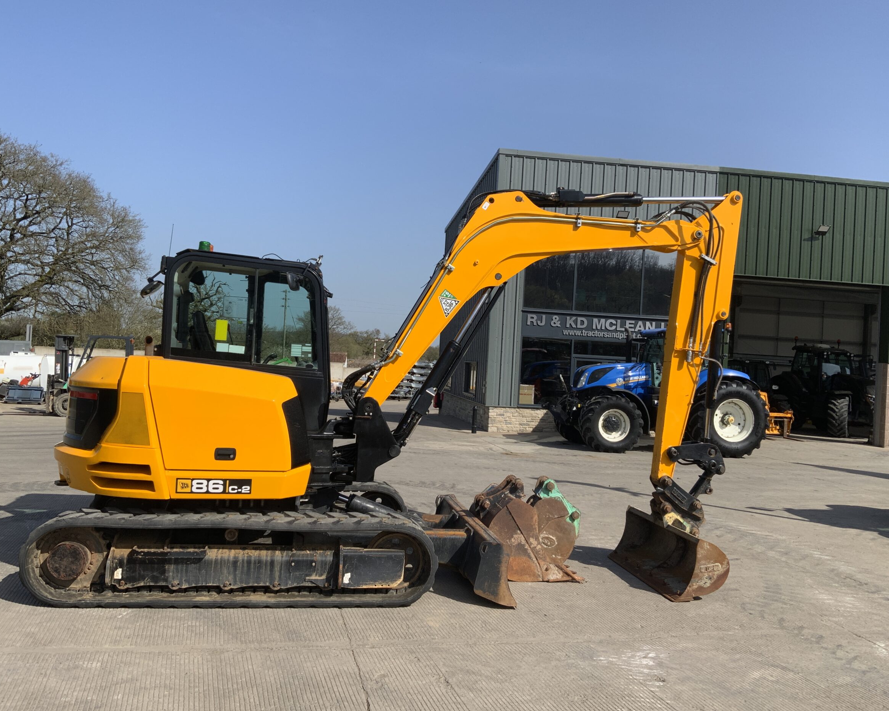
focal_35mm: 31
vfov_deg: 47.1
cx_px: 445
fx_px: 816
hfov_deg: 57.2
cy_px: 347
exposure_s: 1/2058
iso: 16
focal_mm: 3
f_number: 1.8
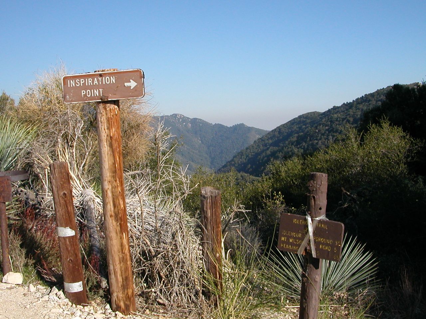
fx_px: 455
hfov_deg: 50.1
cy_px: 160
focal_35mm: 37
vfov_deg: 38.7
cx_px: 213
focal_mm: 5.6
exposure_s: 1/622
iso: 100
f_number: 4.5
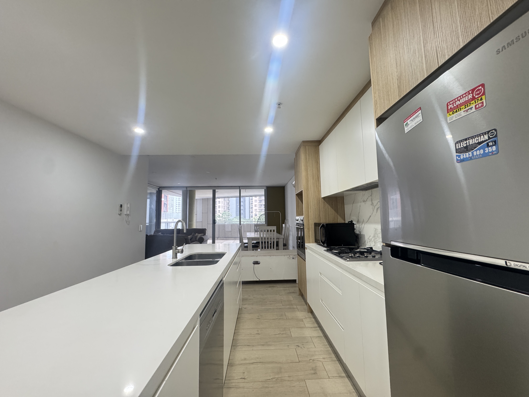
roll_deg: +0.7
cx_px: 264
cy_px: 198
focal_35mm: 14
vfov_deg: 85.7
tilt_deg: +4.8
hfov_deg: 102.1
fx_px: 214
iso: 320
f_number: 2.2
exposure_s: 1/100
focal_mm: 2.22
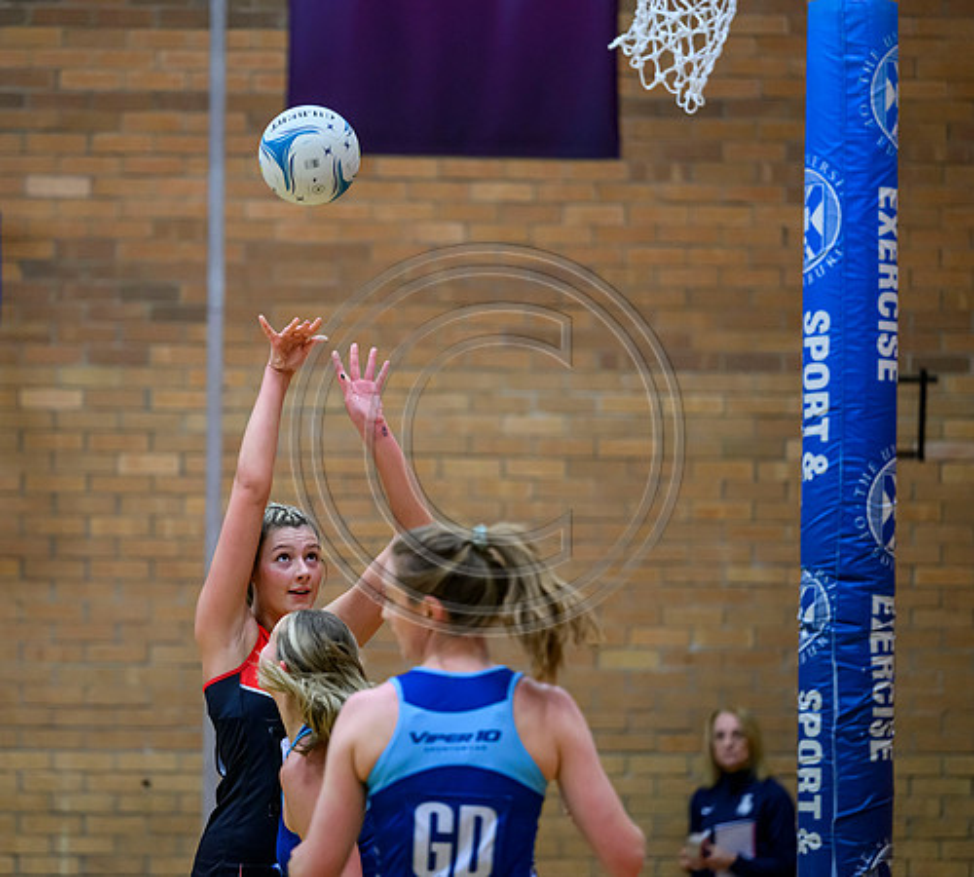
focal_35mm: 202
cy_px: 440
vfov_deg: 8.2
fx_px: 6114
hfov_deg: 9.1
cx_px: 356
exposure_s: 1/1000
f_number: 2.8
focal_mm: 165
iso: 5000
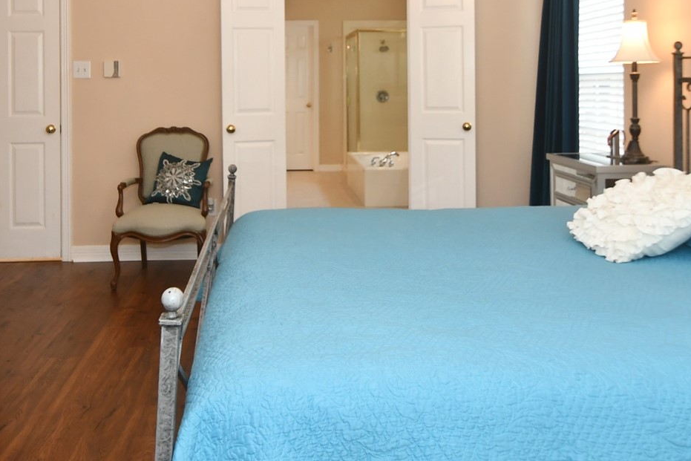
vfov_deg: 36.2
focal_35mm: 35
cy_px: 72
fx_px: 672
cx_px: 318
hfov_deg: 54.4
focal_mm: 10
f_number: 3.5
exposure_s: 1/80
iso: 400
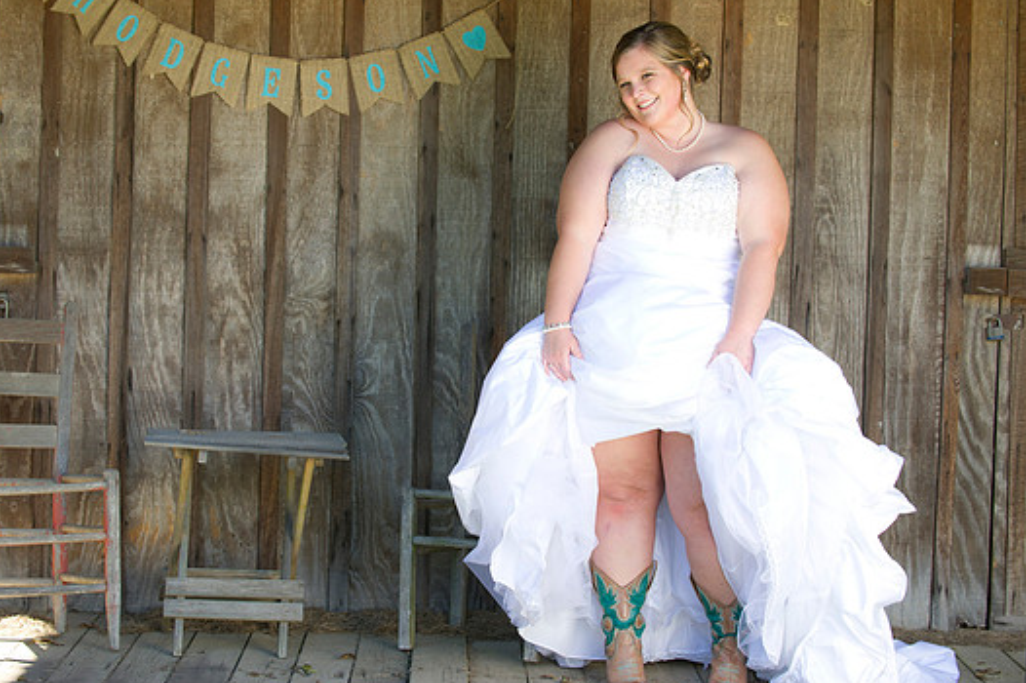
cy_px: 336
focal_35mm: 86
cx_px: 476
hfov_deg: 23.7
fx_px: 2449
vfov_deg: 15.9
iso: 200
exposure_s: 1/125
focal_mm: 78
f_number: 4
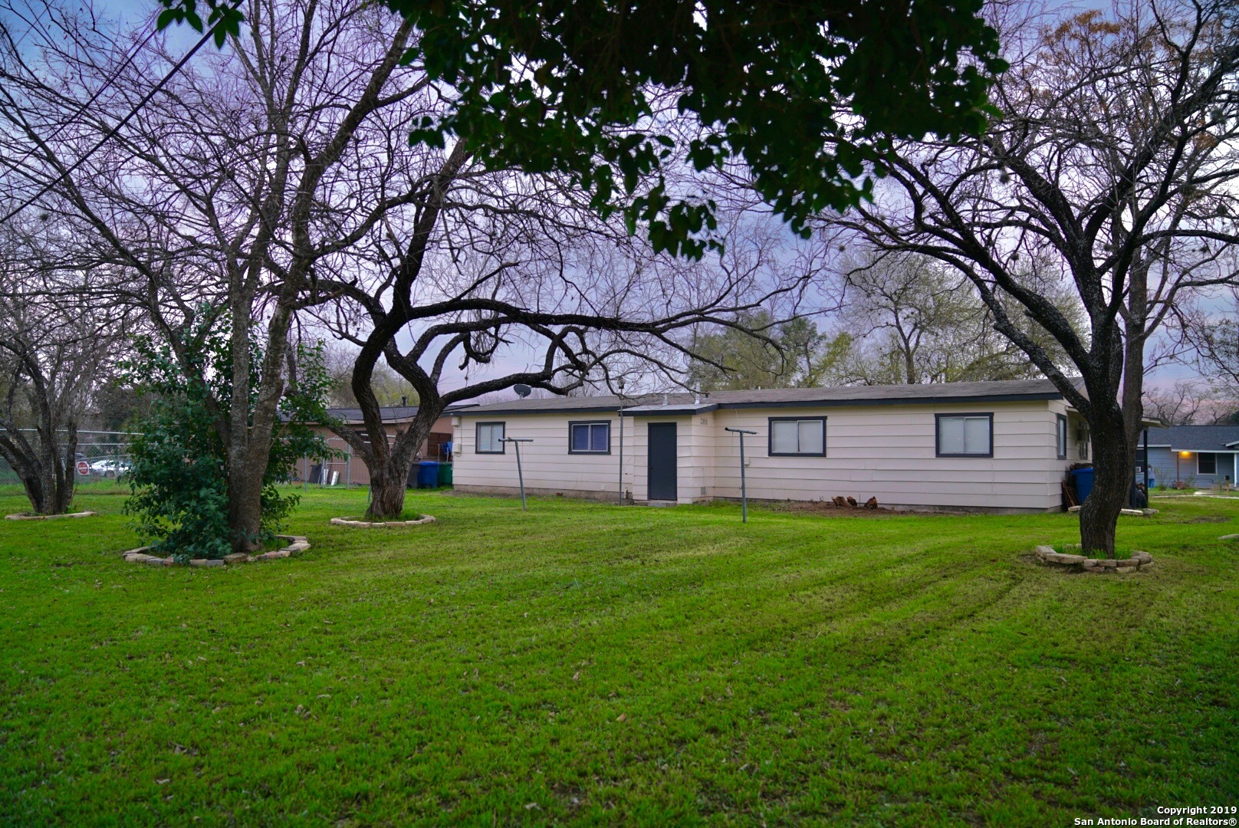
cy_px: 414
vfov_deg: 53.2
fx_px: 827
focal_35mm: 24
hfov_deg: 73.7
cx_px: 620
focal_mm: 24
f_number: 2.8
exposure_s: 1/4
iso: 100
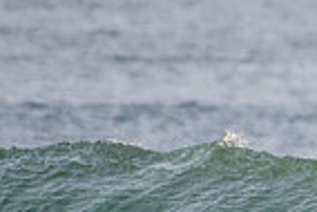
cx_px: 638
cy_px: 264
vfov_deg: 0.5
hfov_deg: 0.7
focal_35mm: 3062
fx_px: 26990
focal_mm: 500
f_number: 5.6
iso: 500
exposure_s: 1/2000
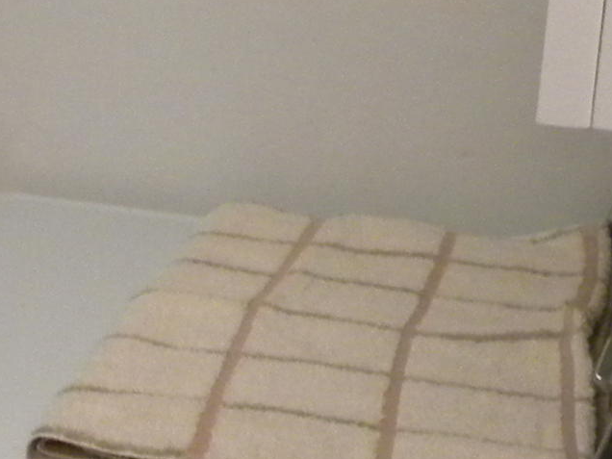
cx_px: -271
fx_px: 2334
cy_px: 169
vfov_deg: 11.2
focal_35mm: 132
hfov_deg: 14.1
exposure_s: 1/34
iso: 400
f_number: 3.5
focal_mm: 5
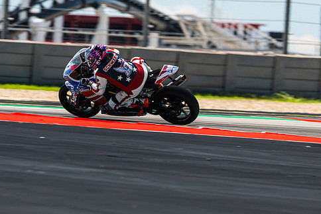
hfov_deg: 4.1
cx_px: 171
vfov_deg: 2.7
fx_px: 4486
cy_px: 92
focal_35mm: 503
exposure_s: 1/400
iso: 160
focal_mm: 280
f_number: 4.5
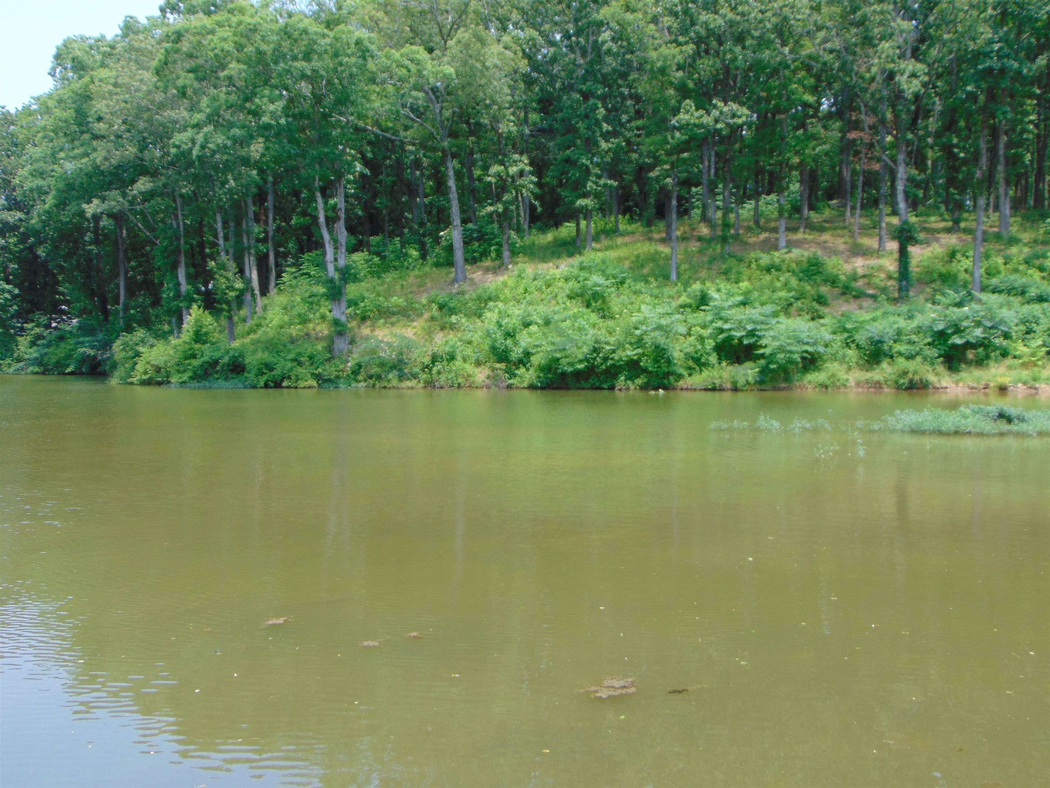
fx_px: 1062
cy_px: 394
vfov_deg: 40.7
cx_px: 525
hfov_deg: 52.6
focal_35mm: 35
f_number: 3.2
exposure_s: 1/400
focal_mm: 6.3
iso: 80
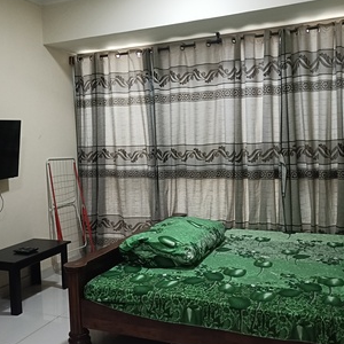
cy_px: 170
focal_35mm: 39
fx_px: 438
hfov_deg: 42.7
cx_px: 140
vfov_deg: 42.8
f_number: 1.7
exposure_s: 1/99.9
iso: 5046
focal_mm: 4.7
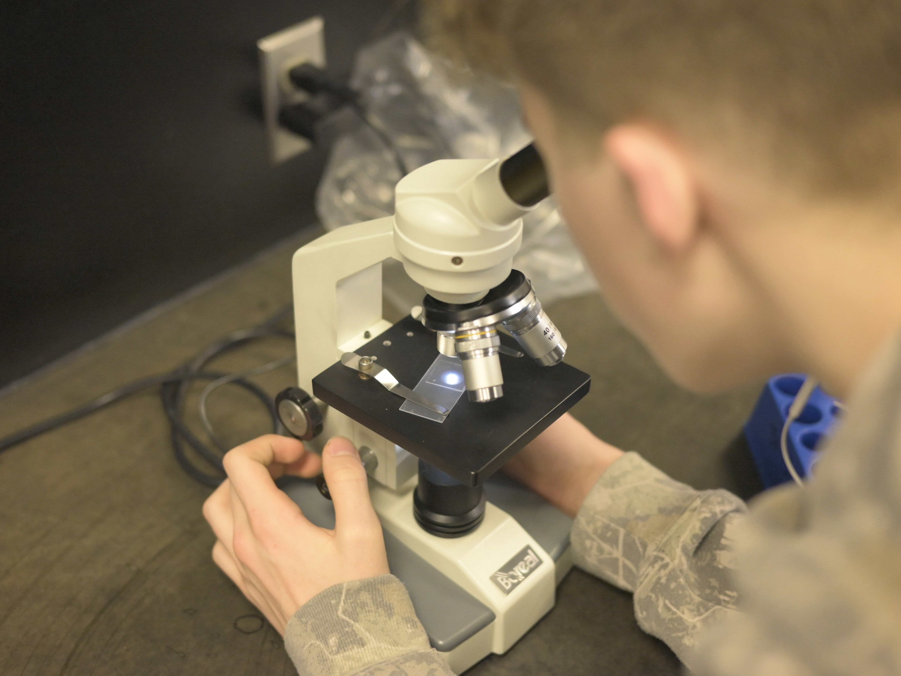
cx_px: 445
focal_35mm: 44
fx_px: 1145
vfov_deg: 32.9
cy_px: 344
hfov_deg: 42.9
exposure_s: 1/1250
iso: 9000
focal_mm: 40
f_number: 2.5
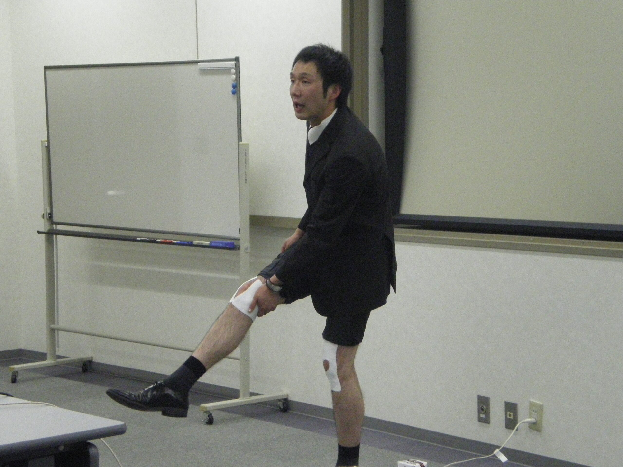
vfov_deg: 18.0
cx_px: 312
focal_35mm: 82
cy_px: 234
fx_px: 1476
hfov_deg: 23.8
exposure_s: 1/60
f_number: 5.1
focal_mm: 14.3
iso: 800
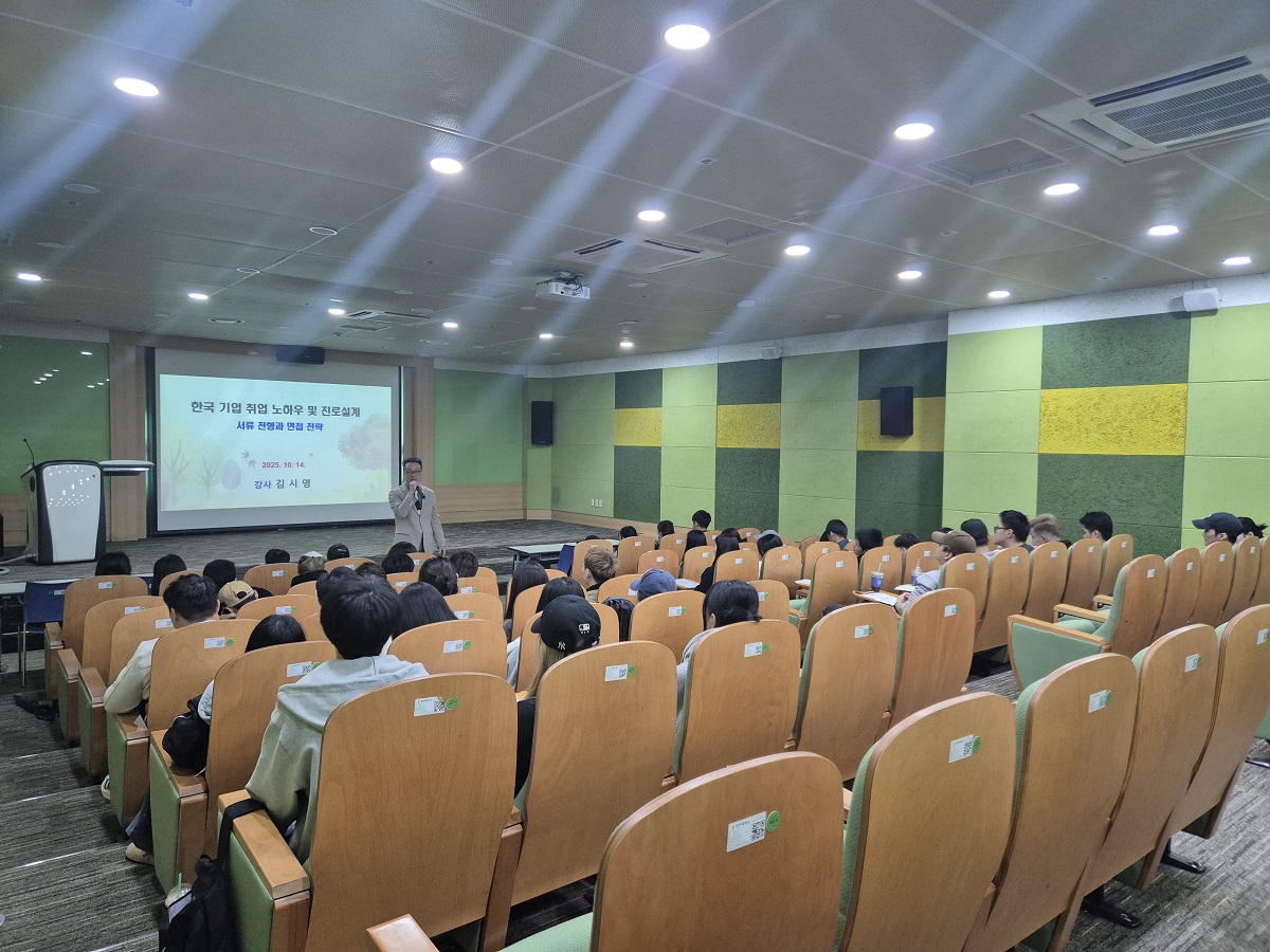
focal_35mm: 23
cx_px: 635
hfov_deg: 73.9
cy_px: 476
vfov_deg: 58.9
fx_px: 844
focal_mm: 5.4
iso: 640
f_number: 1.8
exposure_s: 1/120
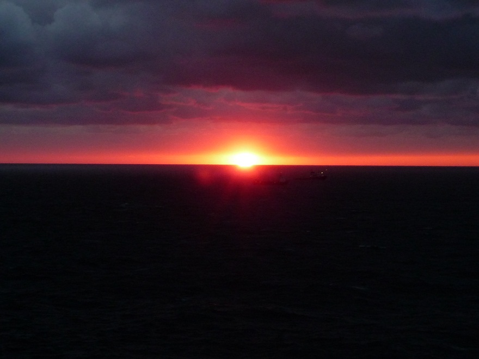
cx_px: 240
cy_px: 180
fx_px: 1273
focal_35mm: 92
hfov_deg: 21.3
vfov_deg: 16.1
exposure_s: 1/50
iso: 320
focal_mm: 11.3
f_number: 4.9
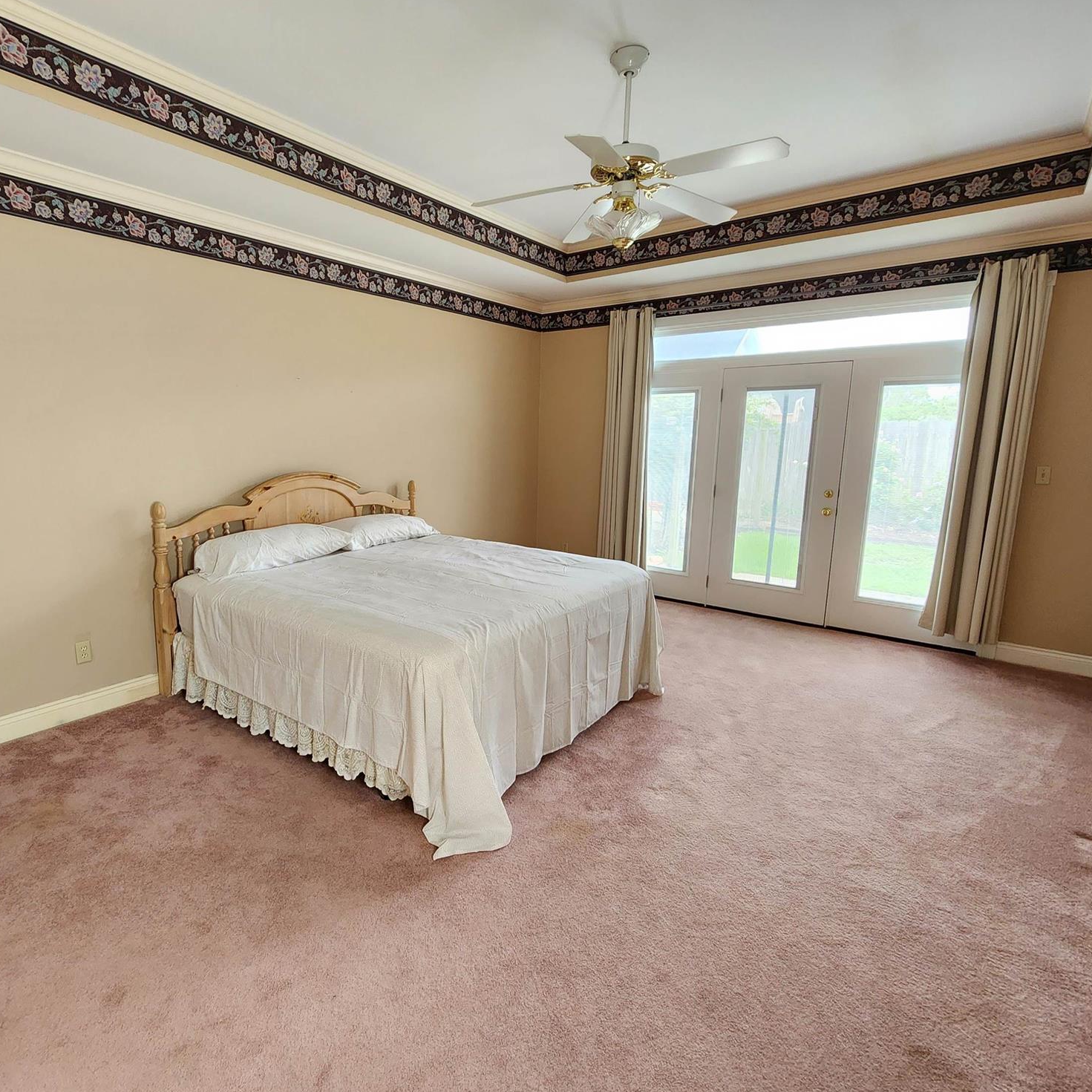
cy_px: 553
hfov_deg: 86.7
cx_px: 456
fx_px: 571
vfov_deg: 87.4
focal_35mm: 16
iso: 250
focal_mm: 2.2
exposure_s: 1/60
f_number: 2.2
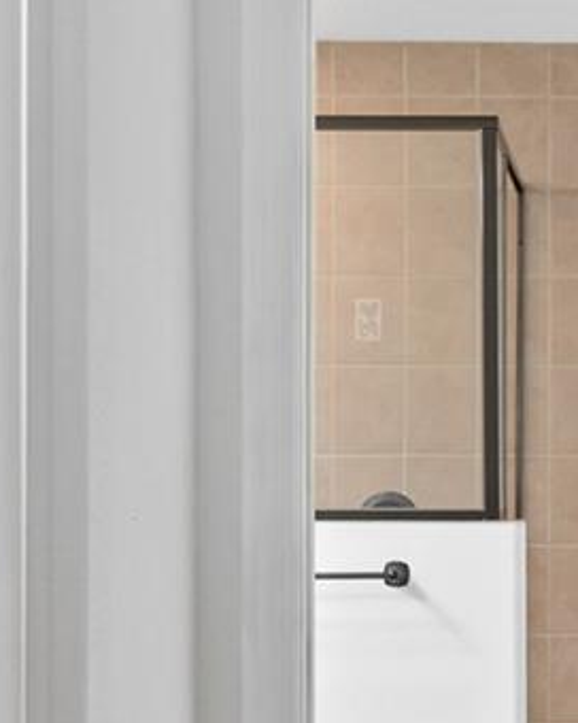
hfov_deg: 13.7
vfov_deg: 17.4
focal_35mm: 109
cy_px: 585
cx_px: 686
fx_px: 2337
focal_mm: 16.5
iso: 160
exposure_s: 1/2
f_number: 4
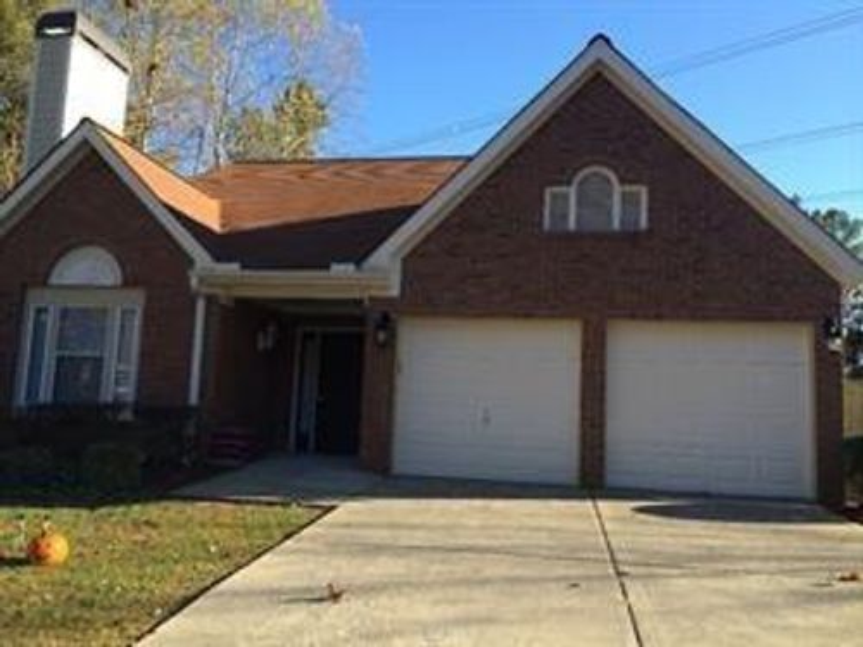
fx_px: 748
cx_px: 432
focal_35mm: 30
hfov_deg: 60.0
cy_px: 324
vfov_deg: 46.8
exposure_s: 1/707
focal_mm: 4.12
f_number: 2.2
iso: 32
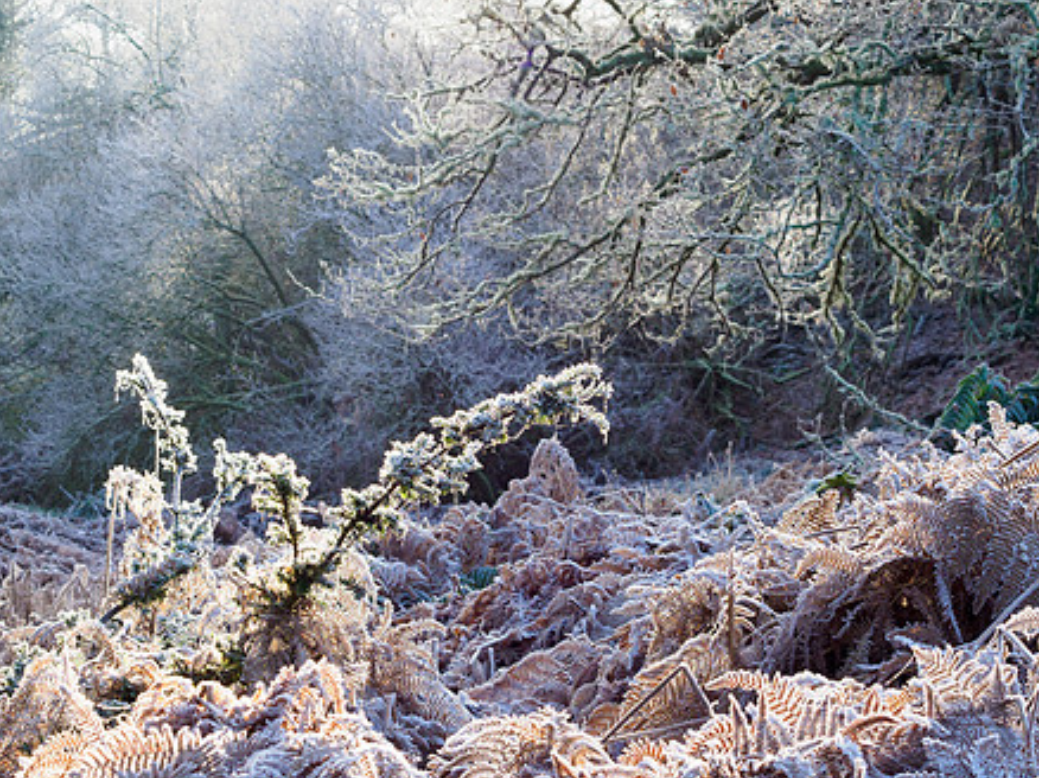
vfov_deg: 13.9
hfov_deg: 18.6
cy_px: 454
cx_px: 569
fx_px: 3180
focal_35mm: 106
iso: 400
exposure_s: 1/100
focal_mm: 40
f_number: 7.1
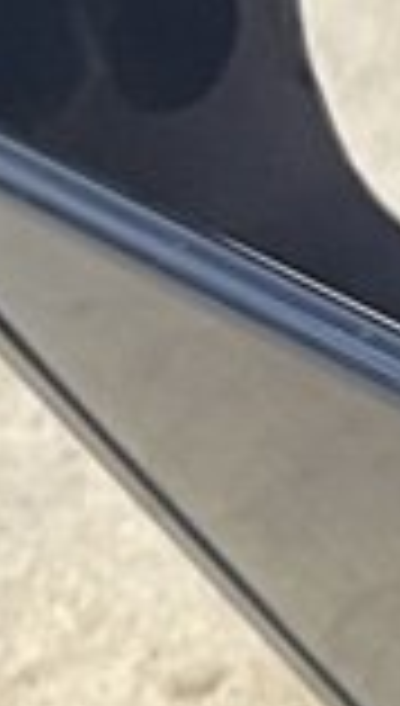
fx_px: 5399
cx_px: 2458
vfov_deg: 7.5
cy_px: 94
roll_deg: +25.5
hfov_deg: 3.6
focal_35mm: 288
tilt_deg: -42.2
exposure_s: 1/50
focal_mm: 5.1
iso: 80
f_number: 1.6
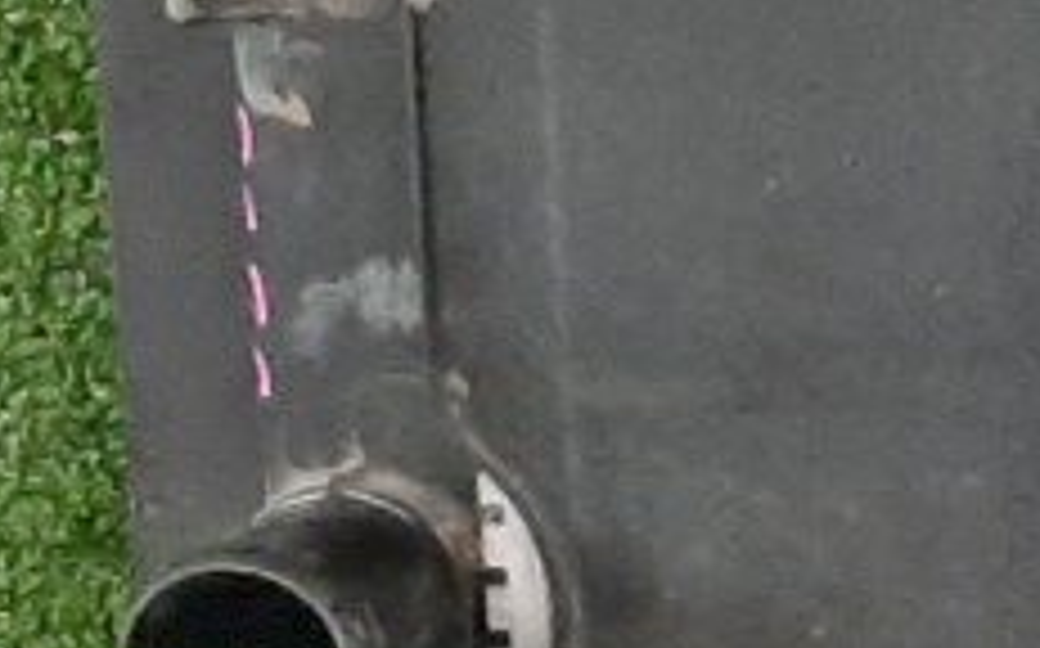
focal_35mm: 172
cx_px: 2706
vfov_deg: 7.5
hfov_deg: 10.2
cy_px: -176
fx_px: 4872
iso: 374
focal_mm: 3.93
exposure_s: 1/25
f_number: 1.7
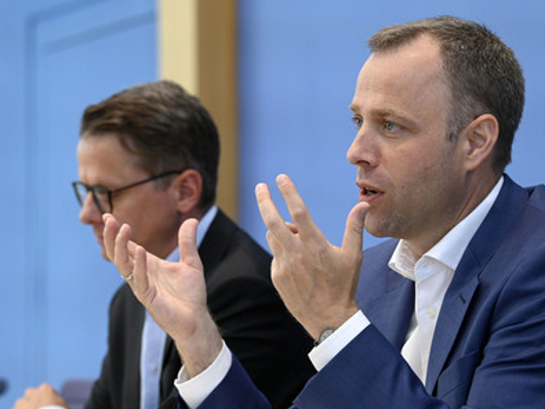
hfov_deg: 13.3
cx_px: 270
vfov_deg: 10.0
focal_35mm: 148
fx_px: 2329
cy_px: 204
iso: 3200
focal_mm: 135
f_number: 5.6
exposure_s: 1/640
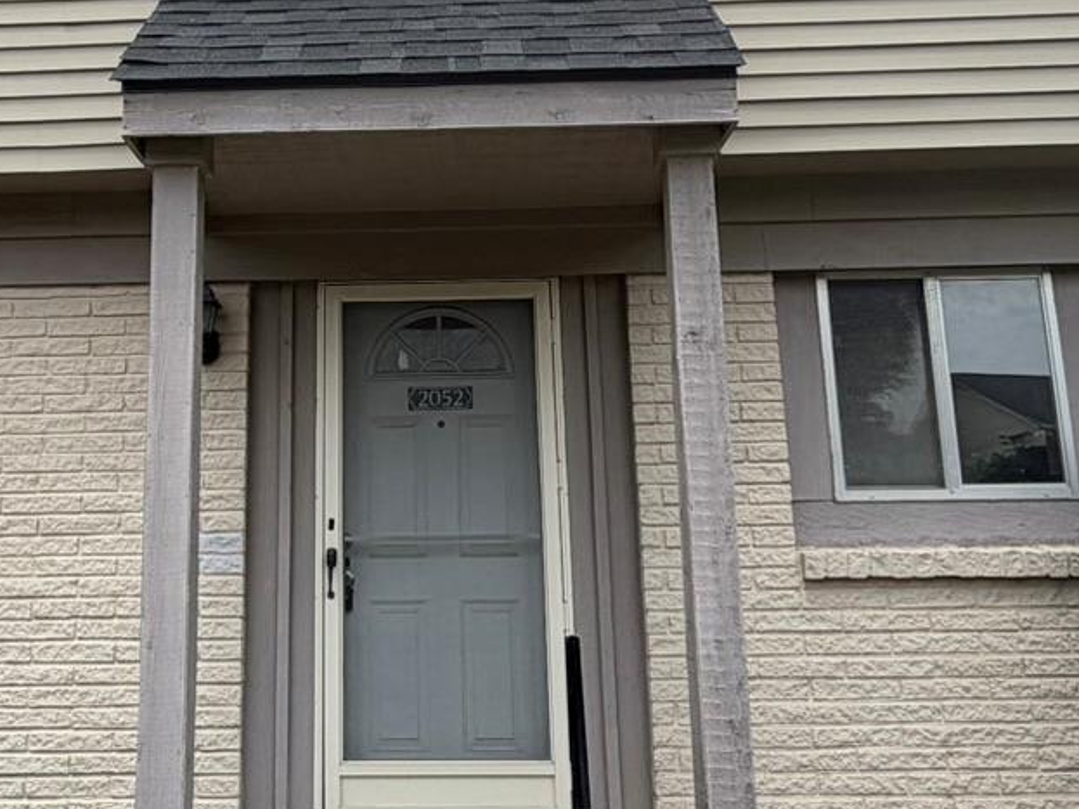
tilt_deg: +14.0
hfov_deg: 40.9
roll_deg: +0.6
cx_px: 390
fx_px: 1434
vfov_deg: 31.1
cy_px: 220
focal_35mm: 46
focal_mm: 2.22
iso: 20
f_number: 2.2
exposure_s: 1/985
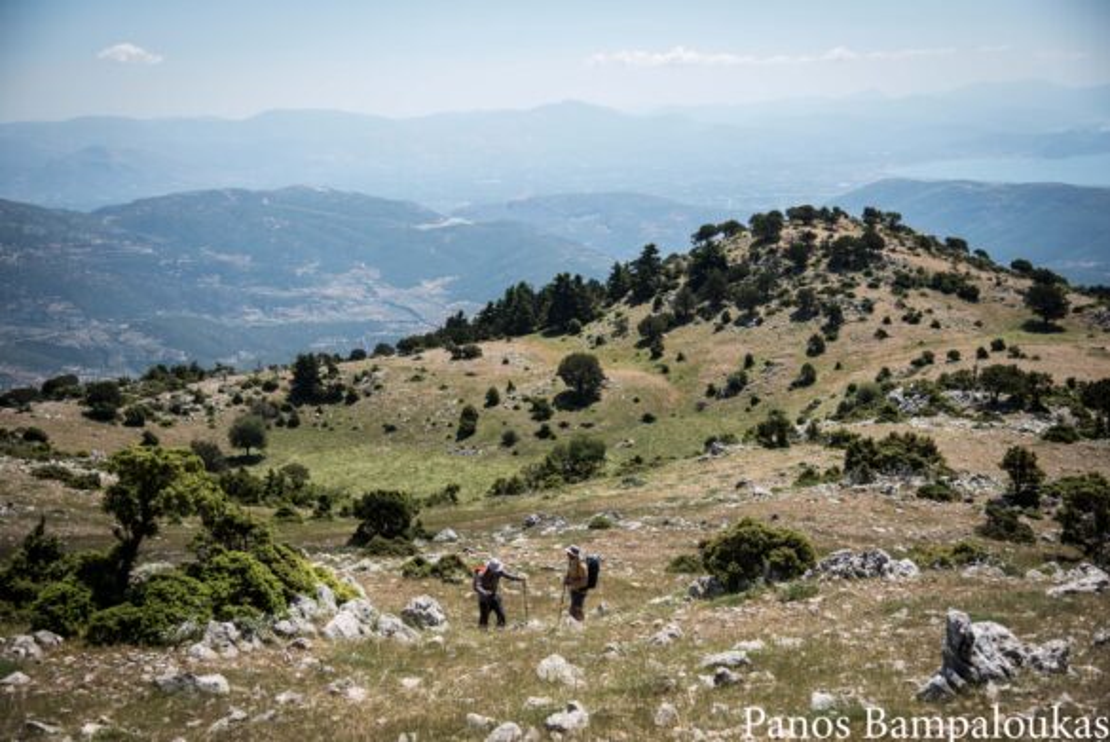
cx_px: 555
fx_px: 1419
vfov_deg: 29.3
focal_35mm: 46
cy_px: 371
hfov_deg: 42.7
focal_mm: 46
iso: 100
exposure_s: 1/800
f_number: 4
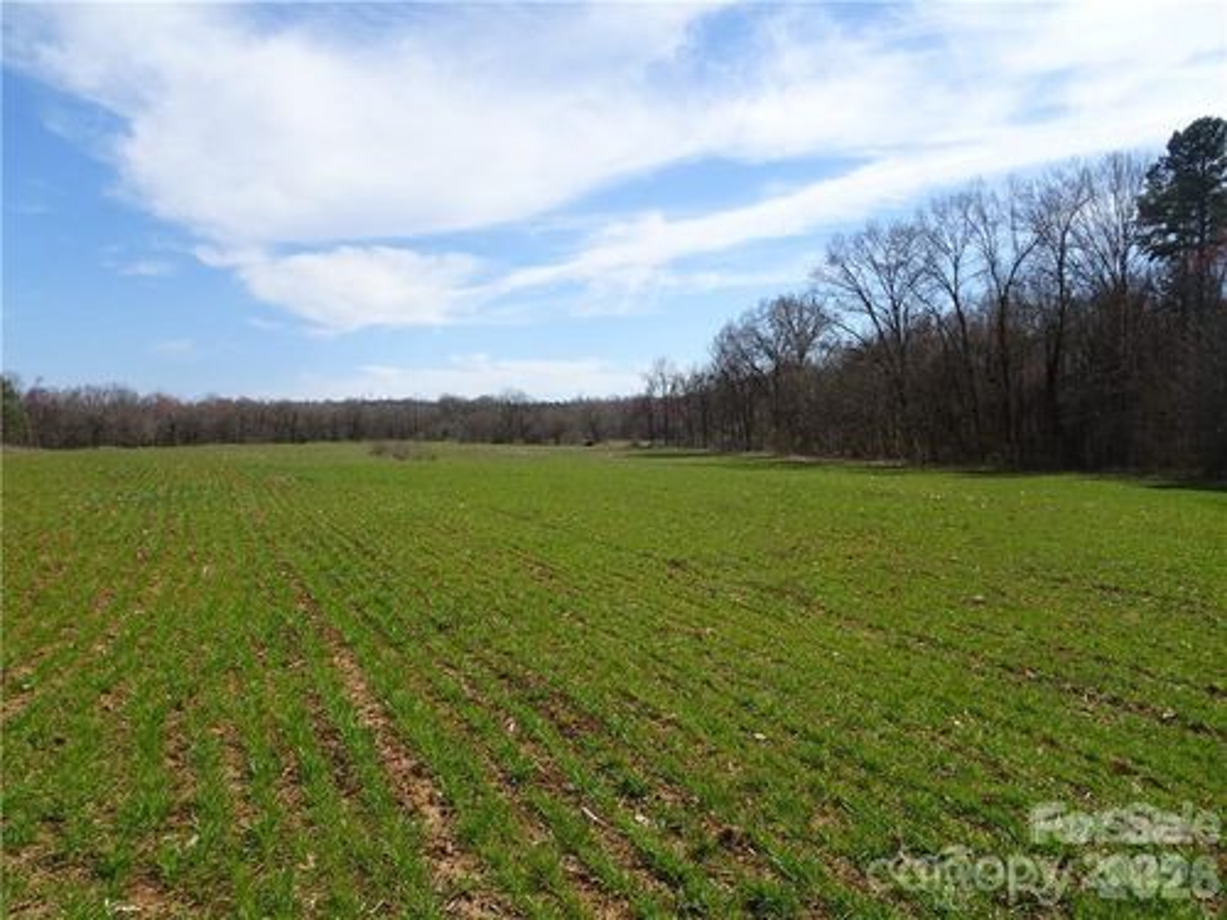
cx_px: 614
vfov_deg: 56.8
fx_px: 851
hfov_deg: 71.6
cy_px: 460
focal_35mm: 24
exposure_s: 1/1000
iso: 80
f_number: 3.5
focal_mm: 4.1
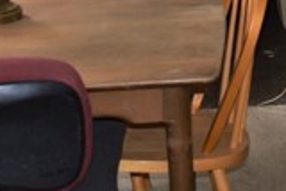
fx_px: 1097
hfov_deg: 14.8
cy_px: -185
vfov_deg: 9.4
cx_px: 220
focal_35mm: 138
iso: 200
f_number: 3.8
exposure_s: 1/50
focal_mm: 23
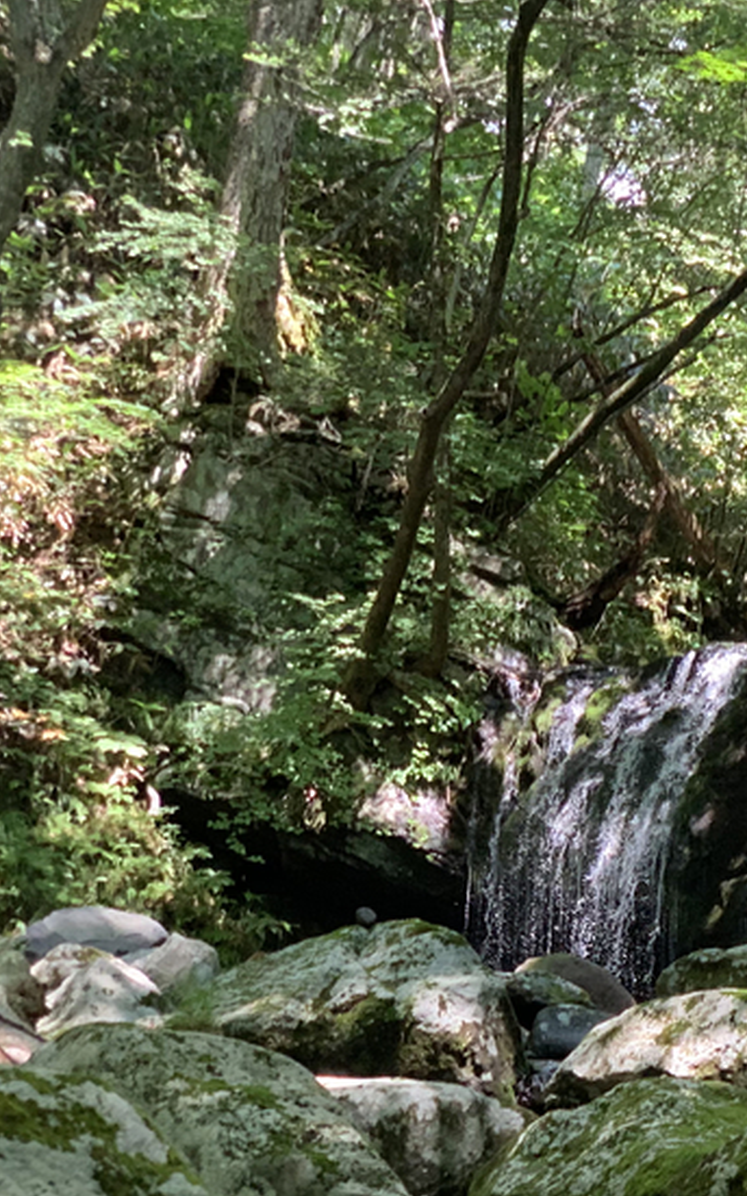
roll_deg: -1.4
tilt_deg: +8.9
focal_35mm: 120
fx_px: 3912
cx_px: 1225
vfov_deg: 17.4
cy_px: 762
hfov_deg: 10.4
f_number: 2.4
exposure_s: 1/122
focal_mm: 6
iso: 80
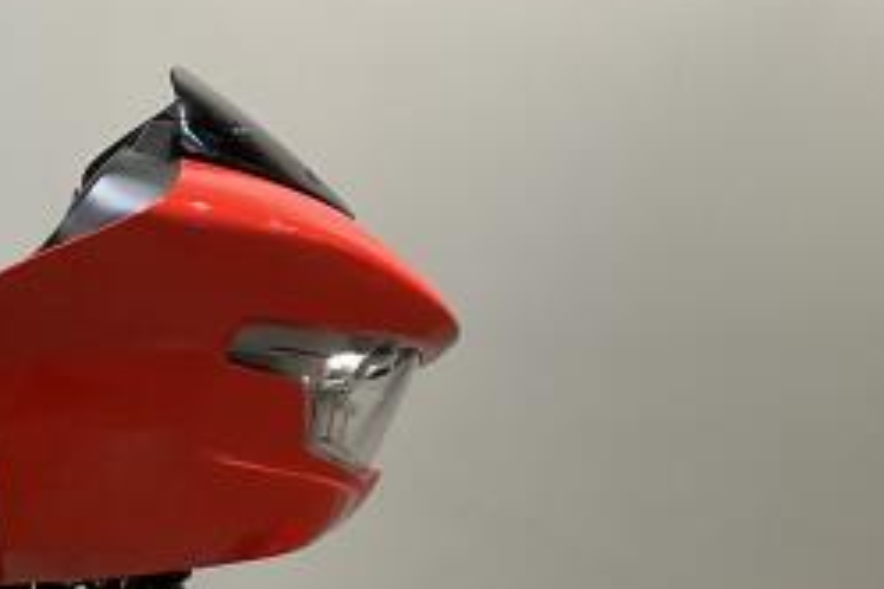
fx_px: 2382
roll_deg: +0.3
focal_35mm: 97
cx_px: -412
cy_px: 504
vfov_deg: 14.0
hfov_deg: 18.7
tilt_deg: -10.7
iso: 80
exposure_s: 1/60
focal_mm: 3
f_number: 1.8
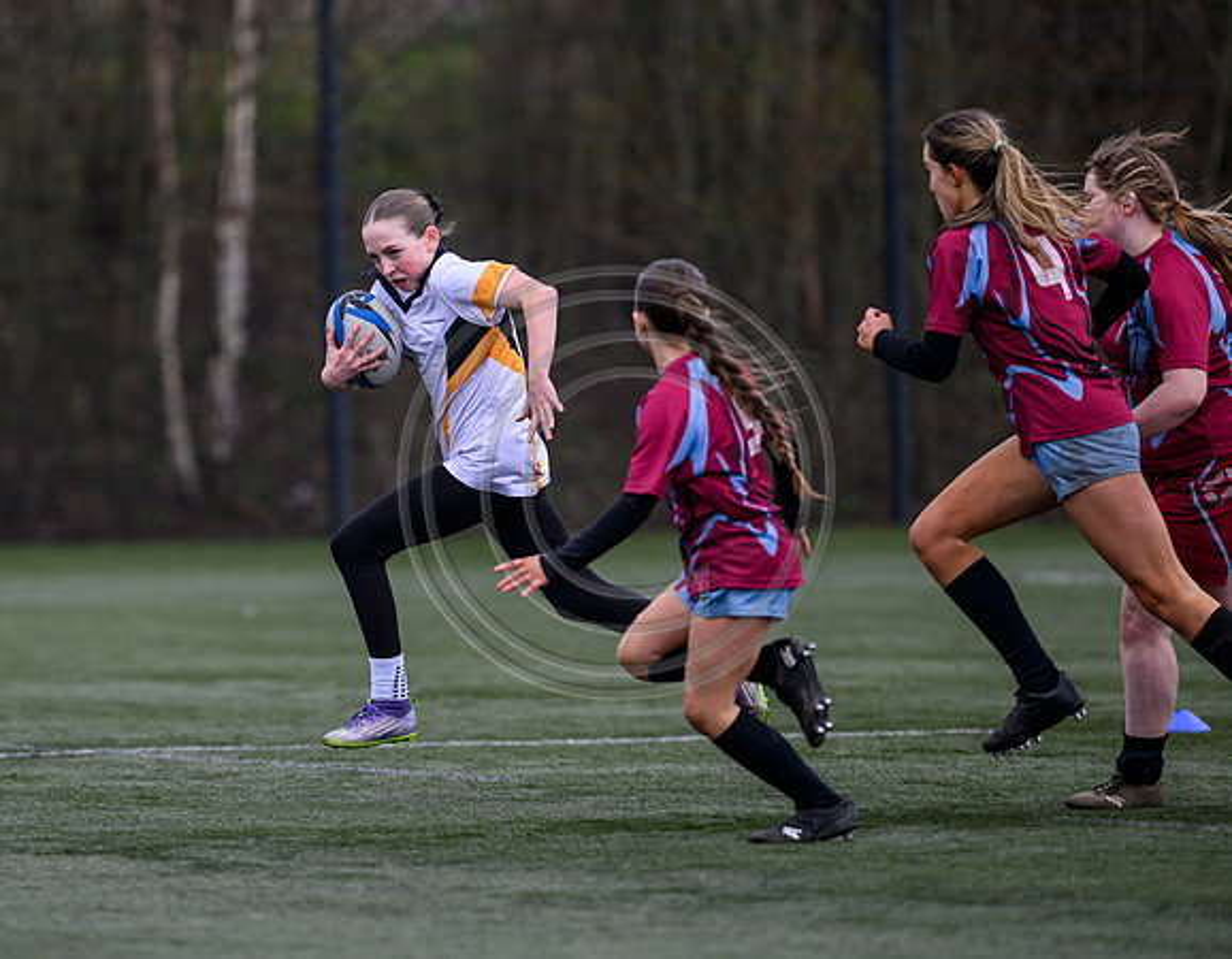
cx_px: 447
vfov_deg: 3.2
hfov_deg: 4.0
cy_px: 523
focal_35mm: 483
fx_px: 17434
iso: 500
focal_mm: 400
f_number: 3.5
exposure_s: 1/1600
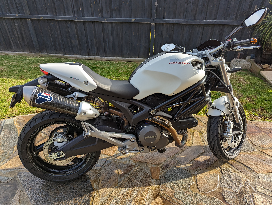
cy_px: 102
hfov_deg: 71.5
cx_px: 136
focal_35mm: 24
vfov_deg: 56.9
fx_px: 189
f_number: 1.85
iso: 45
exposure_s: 1/647
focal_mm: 6.81
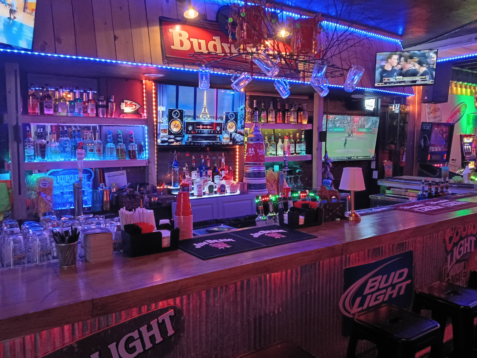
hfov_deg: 63.4
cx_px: 238
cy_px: 179
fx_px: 386
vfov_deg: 49.7
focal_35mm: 28
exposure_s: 1/30
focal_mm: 3.42
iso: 2687
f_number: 2.2
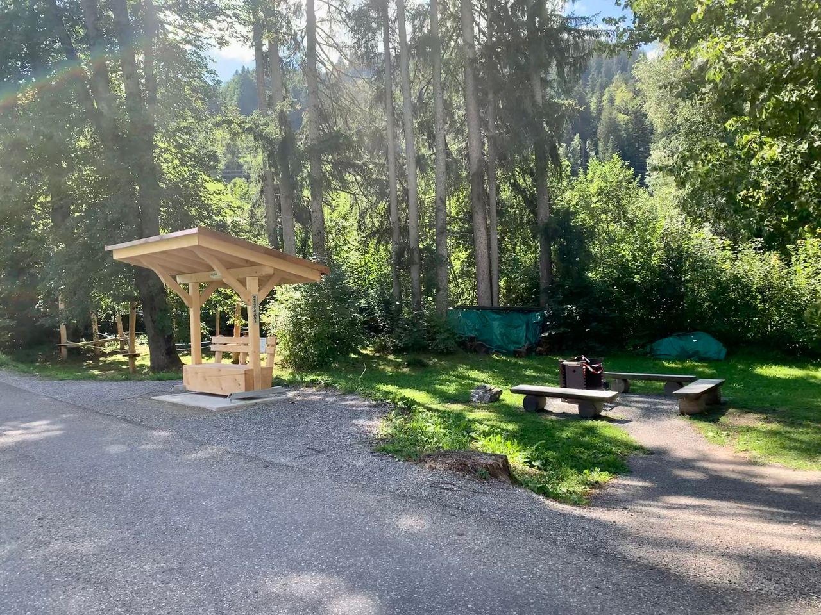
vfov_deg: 53.1
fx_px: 617
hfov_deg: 67.3
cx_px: 410
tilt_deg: +0.0
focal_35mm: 26
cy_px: 308
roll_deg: +1.4
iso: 25
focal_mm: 4.25
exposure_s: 1/396
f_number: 1.8
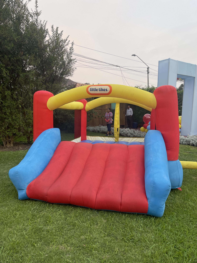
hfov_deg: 53.1
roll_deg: +0.9
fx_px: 197
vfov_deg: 67.3
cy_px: 132
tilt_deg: -3.1
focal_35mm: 26
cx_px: 98
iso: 125
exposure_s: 1/121
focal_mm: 5.1
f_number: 1.6
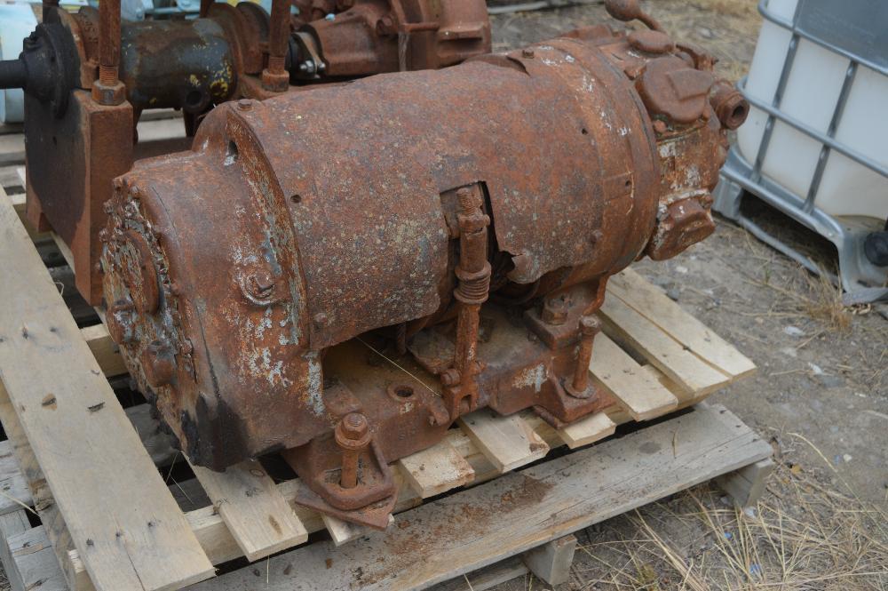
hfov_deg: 43.6
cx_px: 444
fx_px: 1109
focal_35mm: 45
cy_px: 296
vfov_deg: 29.8
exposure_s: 1/125
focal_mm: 30
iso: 160
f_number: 5.6
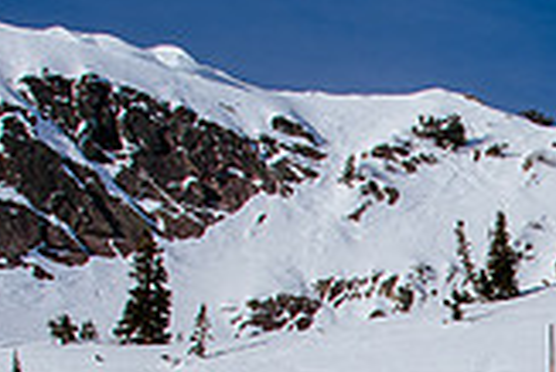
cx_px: 809
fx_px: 2118
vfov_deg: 9.7
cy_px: 573
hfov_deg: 14.1
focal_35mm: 137
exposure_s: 1/640
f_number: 9
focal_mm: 24
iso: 160
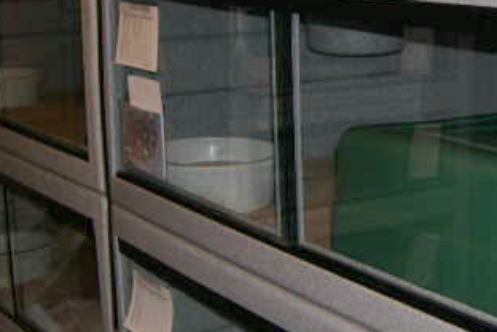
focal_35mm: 81
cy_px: 57
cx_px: 452
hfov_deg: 24.3
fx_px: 1118
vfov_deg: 16.7
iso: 100
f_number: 2.8
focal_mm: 8
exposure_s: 1/60
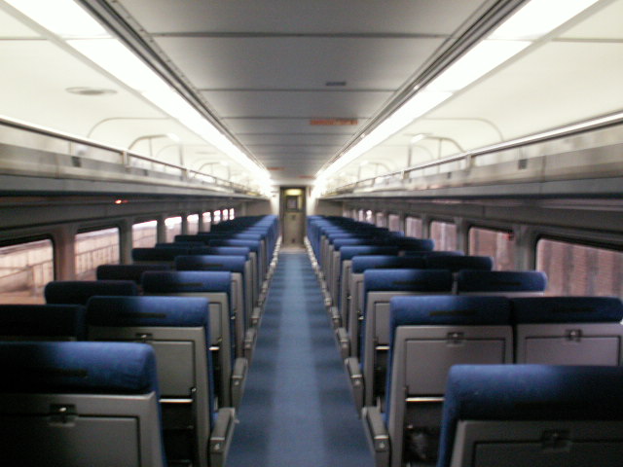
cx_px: 312
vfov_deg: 40.7
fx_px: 630
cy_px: 234
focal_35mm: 35
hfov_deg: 52.6
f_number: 2.8
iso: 160
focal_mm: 5.86
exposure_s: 1/5
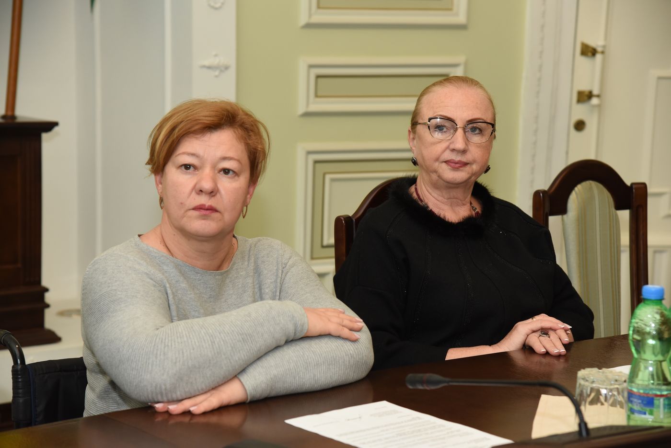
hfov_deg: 23.6
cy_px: 224
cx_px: 336
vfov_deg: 15.9
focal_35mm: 86
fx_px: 1604
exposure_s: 1/200
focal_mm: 86
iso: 1250
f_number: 5
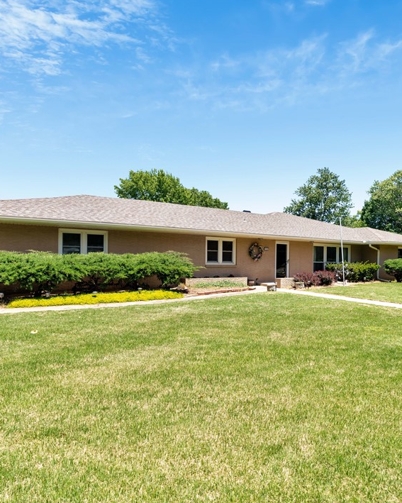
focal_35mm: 23
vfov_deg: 72.6
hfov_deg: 60.1
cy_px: 248
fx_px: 342
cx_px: 251
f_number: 7.1
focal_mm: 16
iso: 160
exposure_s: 1/100
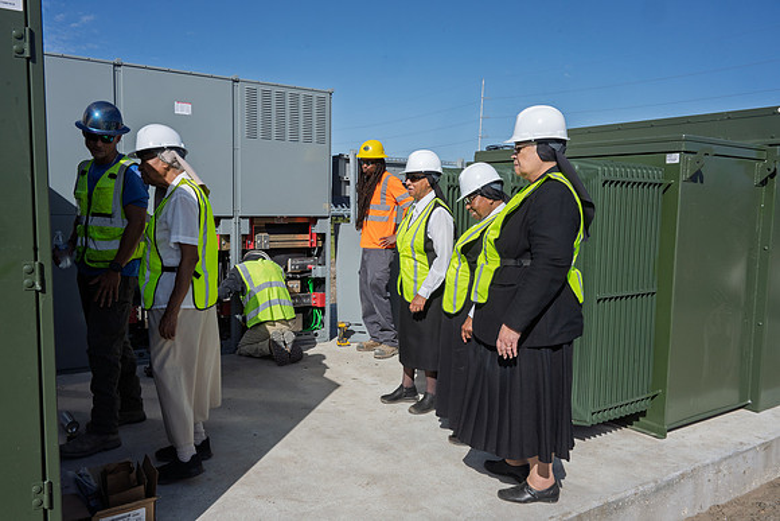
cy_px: 260
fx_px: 607
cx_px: 390
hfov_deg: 65.5
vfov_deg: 46.4
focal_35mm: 28
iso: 200
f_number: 14
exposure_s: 1/500
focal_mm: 28
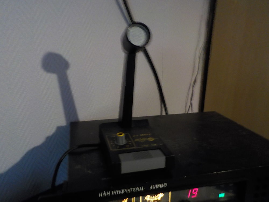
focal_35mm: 30
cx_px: 134
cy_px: 101
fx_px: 233
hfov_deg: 60.0
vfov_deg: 46.8
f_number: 3.3
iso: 800
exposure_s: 1/15
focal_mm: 4.1
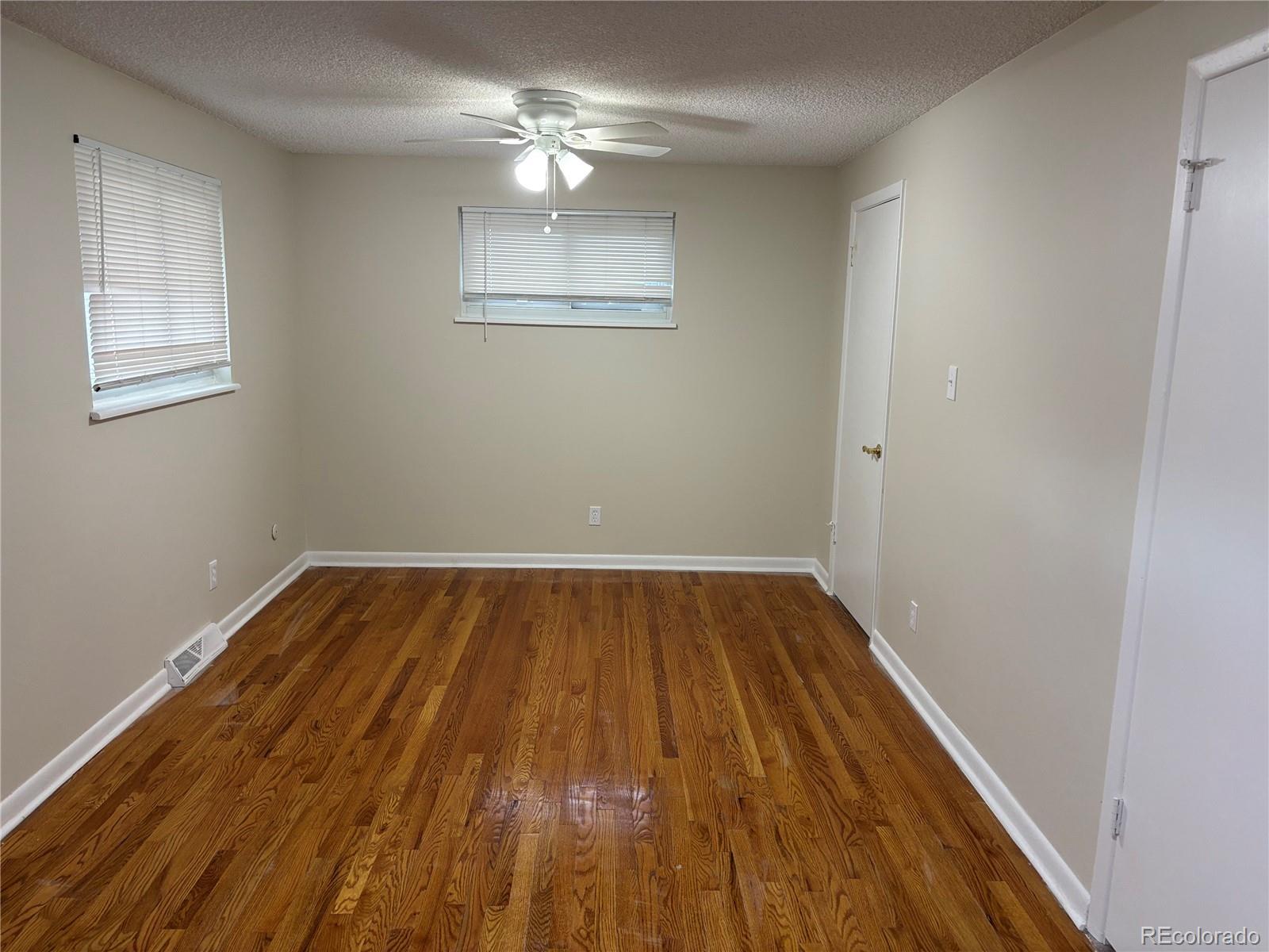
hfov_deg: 67.3
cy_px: 476
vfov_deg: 53.1
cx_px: 634
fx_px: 953
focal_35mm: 26
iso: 80
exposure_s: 1/60
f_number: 1.6
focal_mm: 5.96
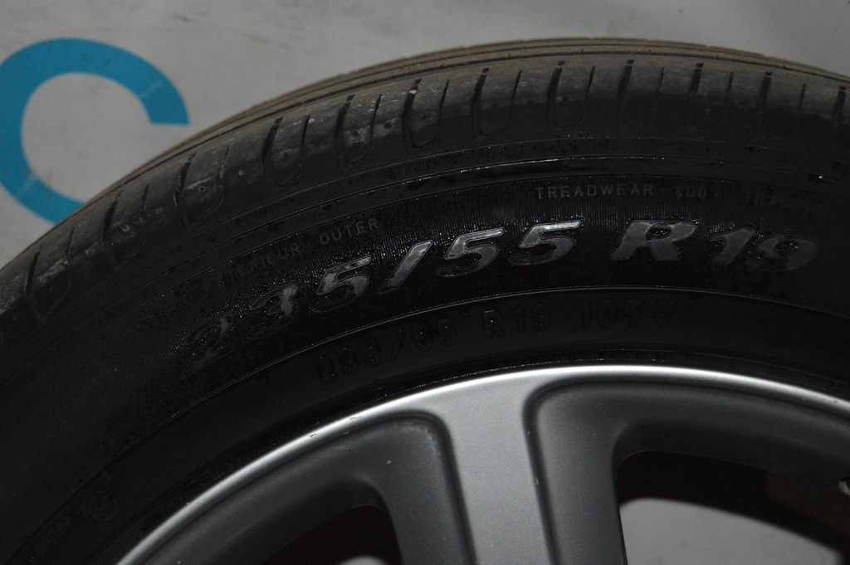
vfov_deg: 16.5
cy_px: 282
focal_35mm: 82
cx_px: 425
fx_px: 1946
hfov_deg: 24.6
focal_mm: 55
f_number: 5.6
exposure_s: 1/60
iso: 3200
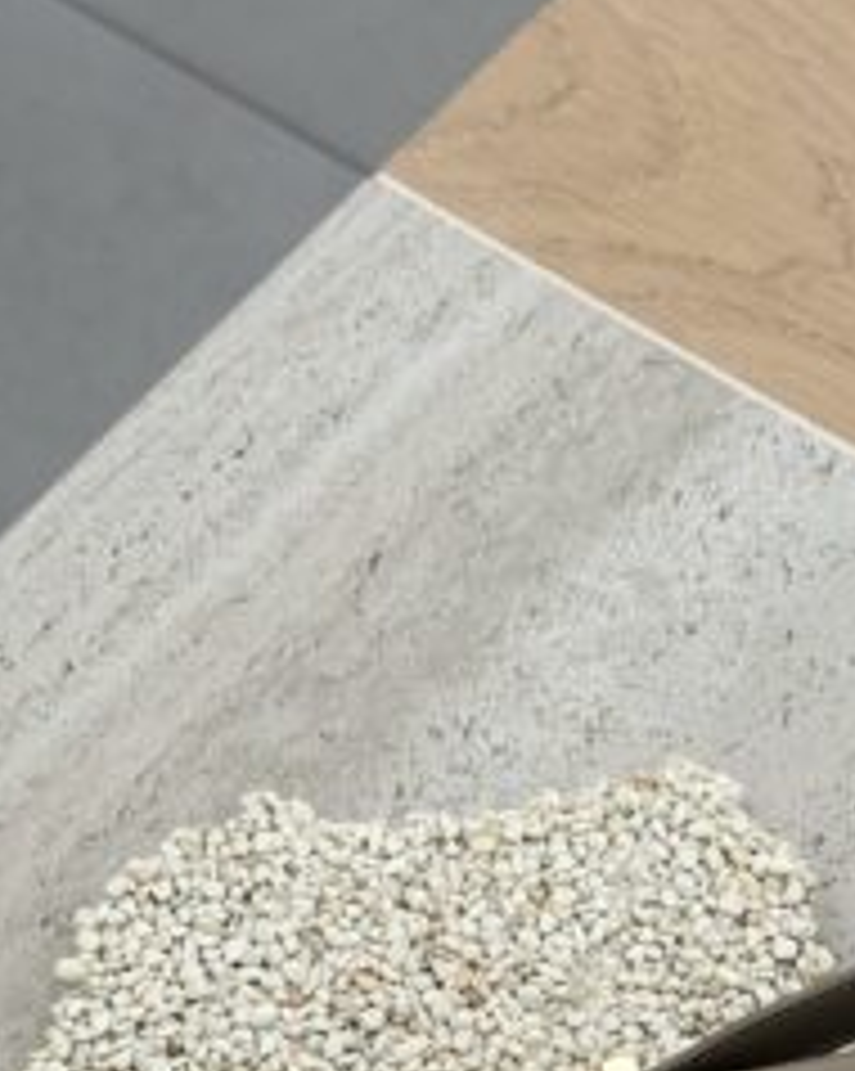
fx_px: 3326
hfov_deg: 14.5
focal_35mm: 105
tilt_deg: -62.6
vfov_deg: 17.8
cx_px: 788
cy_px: 1109
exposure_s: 1/121
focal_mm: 6.76
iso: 80
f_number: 1.78
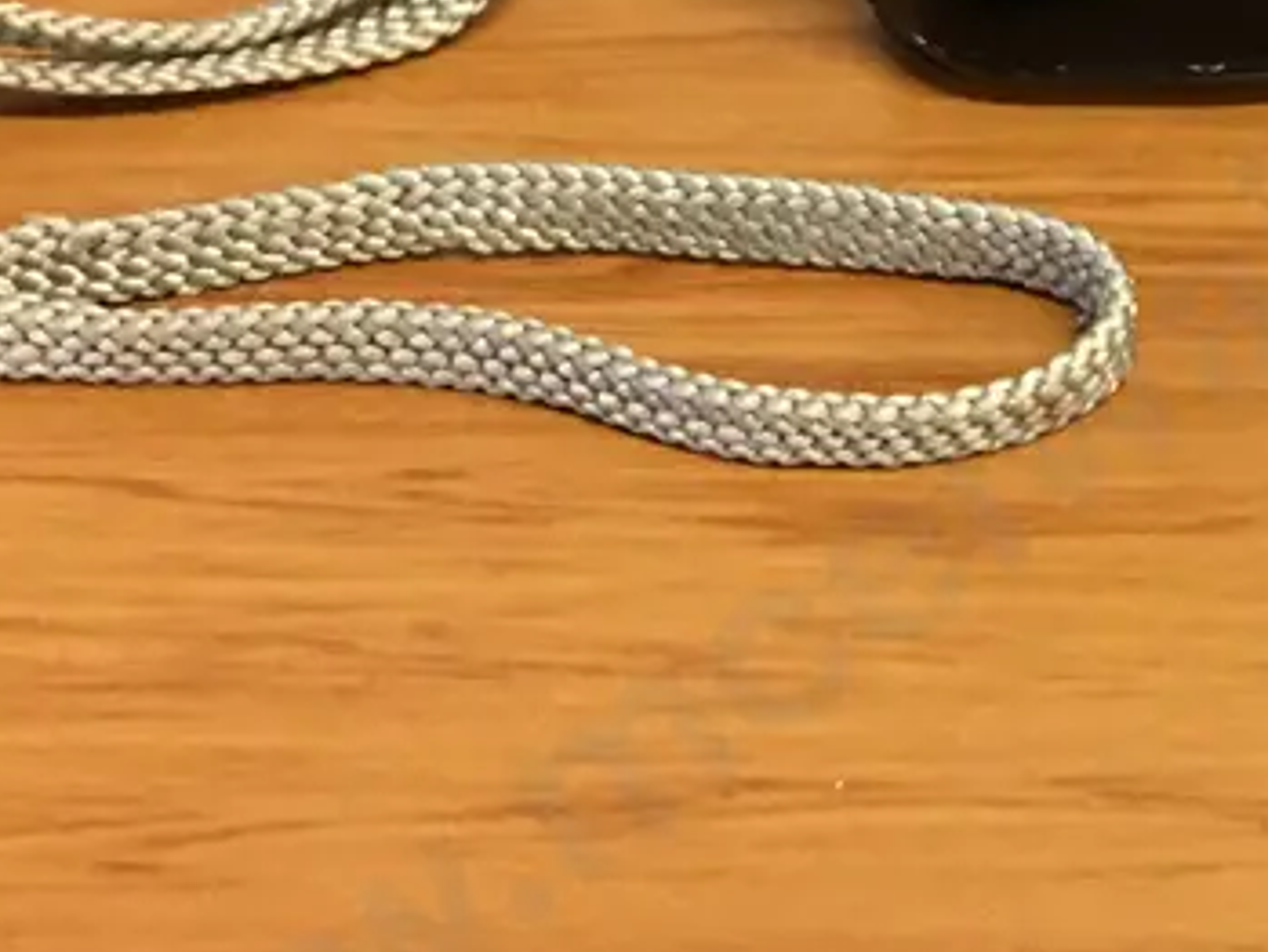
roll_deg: -1.3
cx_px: 1475
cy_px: 134
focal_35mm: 85
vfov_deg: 17.2
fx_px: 3115
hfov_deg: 21.5
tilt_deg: -38.2
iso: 100
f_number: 2.2
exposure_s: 1/10
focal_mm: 4.15
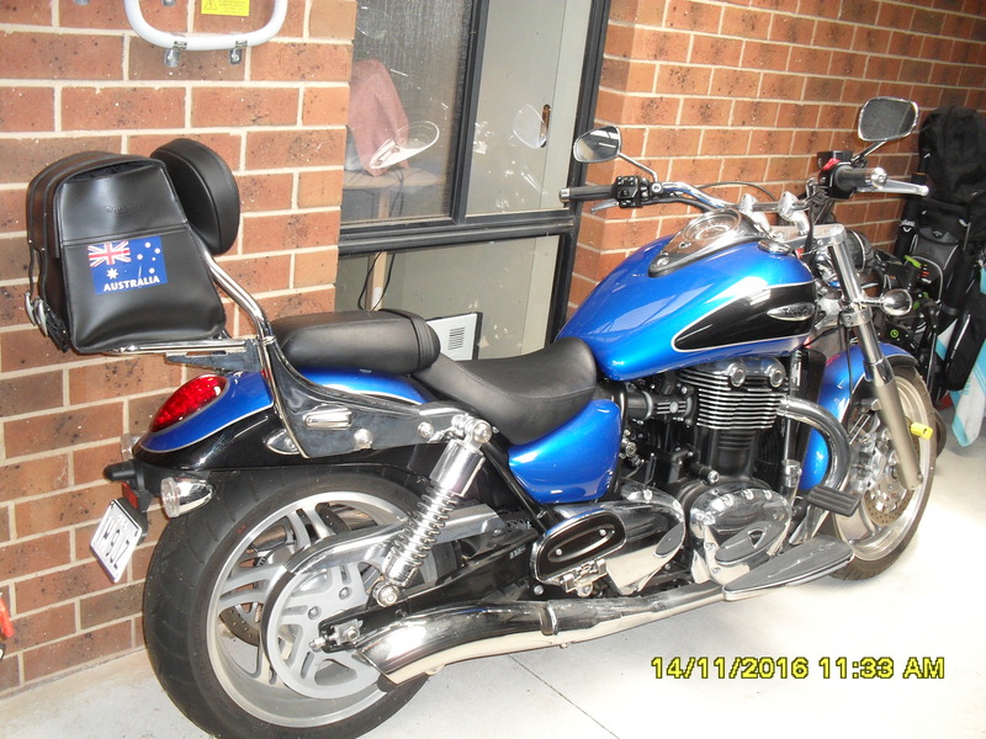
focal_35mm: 35
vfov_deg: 40.7
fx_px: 997
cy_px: 370
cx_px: 493
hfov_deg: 52.6
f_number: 3.2
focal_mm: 6.3
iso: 160
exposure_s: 1/45
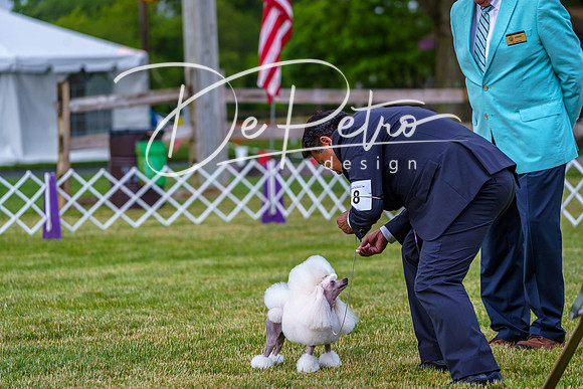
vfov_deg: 8.7
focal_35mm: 158
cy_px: 194
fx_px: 2559
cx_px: 292
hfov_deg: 13.0
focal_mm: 158
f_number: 4
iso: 200
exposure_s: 1/500
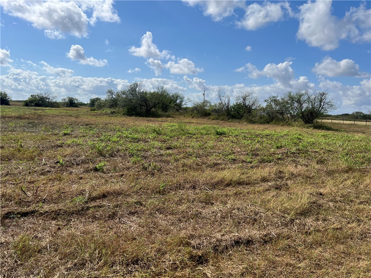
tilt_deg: -6.9
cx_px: 186
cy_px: 139
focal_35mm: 26
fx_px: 279
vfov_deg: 53.1
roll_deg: -2.5
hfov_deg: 67.3
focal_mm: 5.7
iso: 50
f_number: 1.5
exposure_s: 1/8000
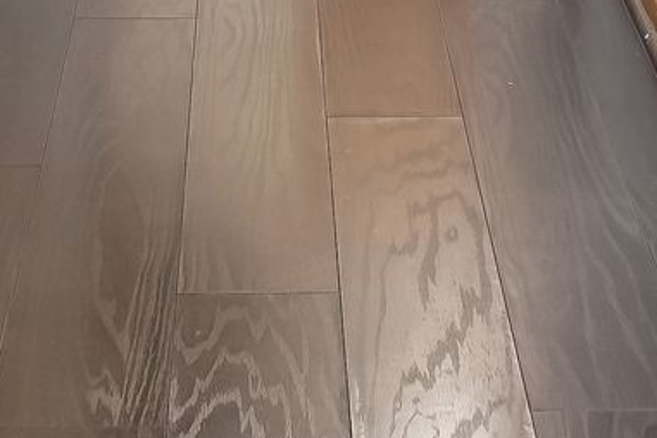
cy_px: -819
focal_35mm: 118
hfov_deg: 17.3
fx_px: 2153
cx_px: 374
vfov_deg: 9.4
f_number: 8
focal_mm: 15
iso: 400
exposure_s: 1/3.33
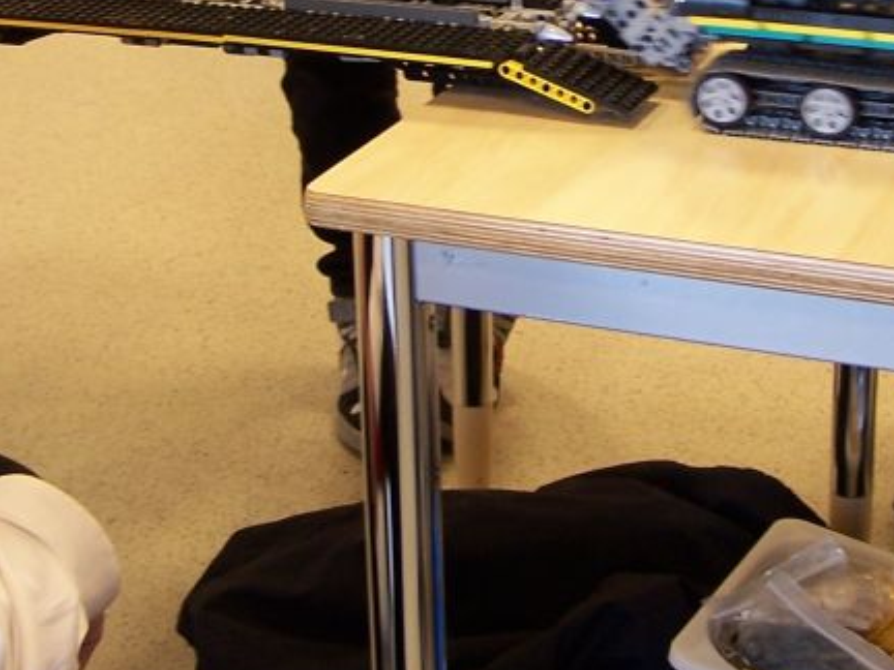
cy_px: 97
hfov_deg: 21.7
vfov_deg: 16.3
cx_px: 592
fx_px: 2324
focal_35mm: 90
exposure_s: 1/10
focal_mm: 6.3
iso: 80
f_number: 2.8
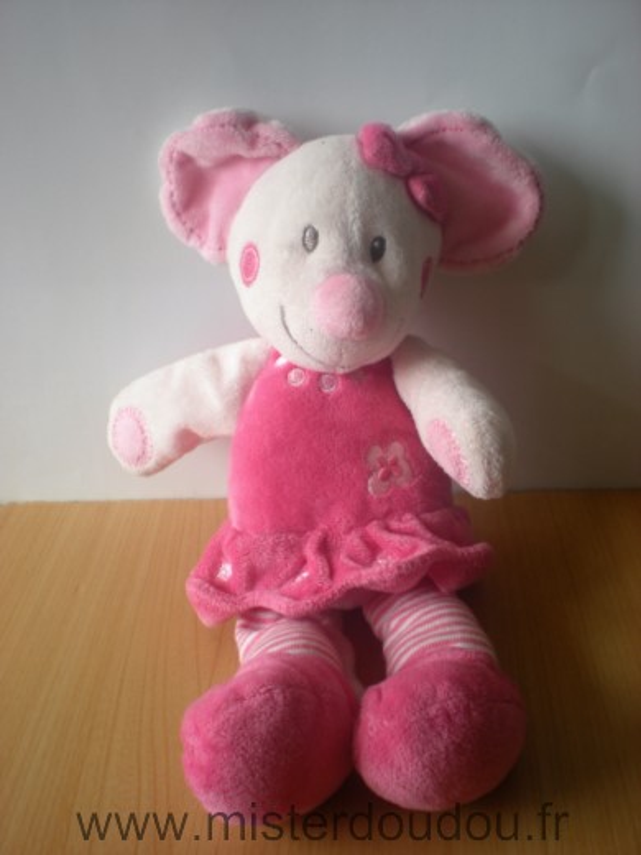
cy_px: 428
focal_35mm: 38
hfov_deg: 37.7
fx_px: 938
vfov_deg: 49.0
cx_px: 320
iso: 64
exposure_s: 1/8.5
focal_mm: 6.3
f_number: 3.1
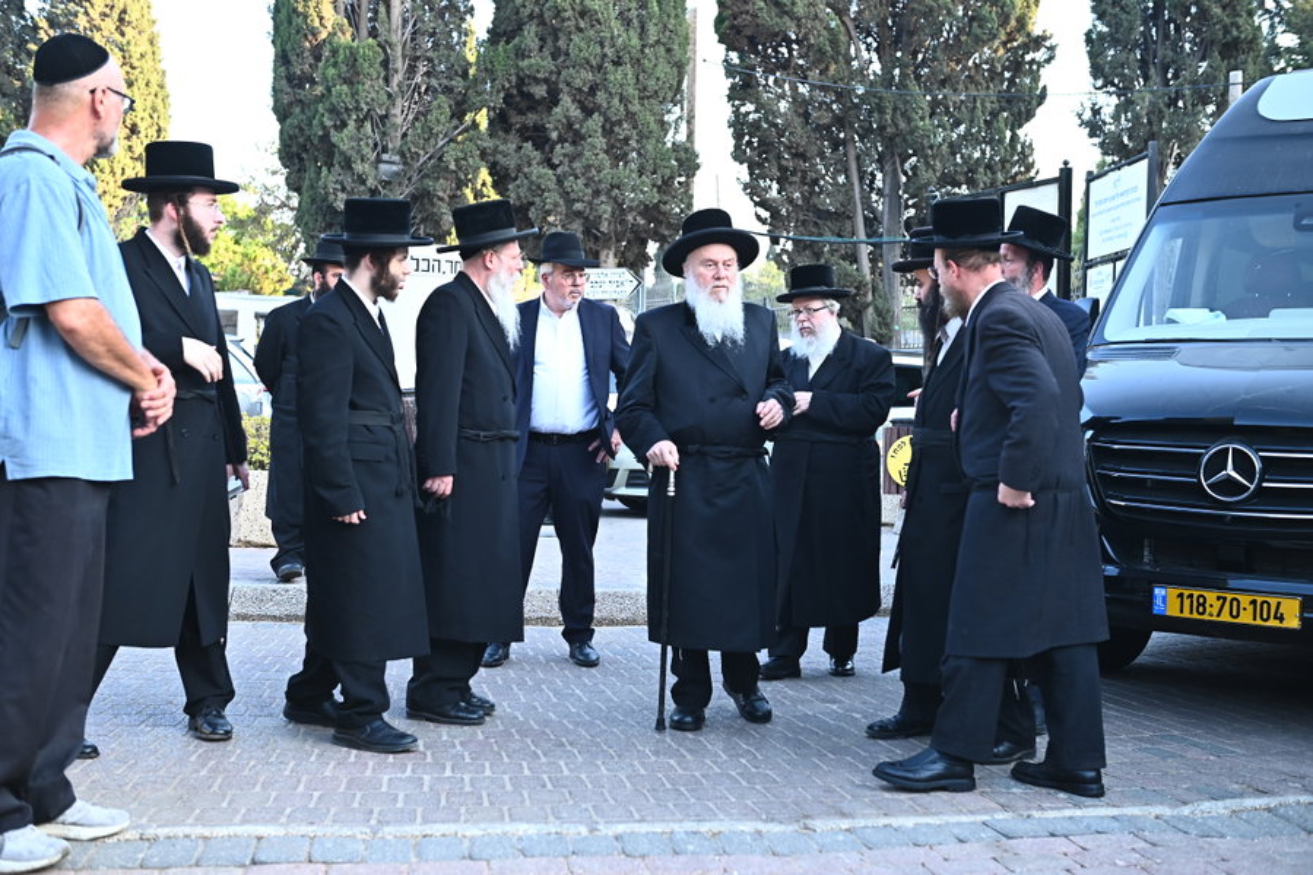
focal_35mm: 48
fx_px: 1750
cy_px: 438
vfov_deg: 28.1
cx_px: 656
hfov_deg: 41.1
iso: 640
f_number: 4
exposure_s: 1/250
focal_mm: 48
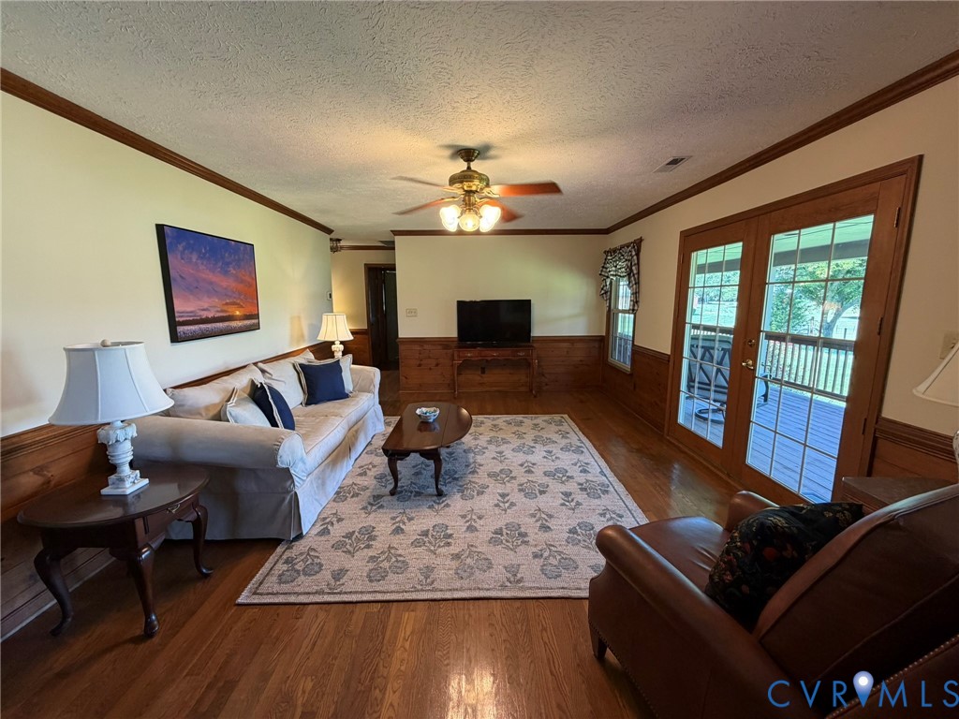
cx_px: 480
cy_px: 360
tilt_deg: -9.8
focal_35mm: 14
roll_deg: +0.5
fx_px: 388
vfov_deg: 85.7
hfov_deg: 102.1
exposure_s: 1/60
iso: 200
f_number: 2.2
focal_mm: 2.22
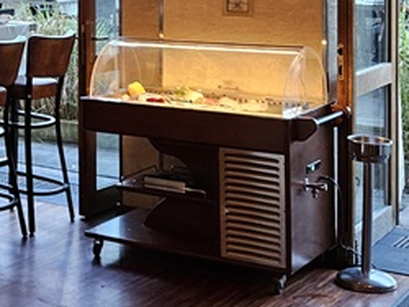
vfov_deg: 15.5
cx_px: -67
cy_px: -60
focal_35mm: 92
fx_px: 1088
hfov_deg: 20.1
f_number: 1.8
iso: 320
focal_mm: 5.4
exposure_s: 1/100
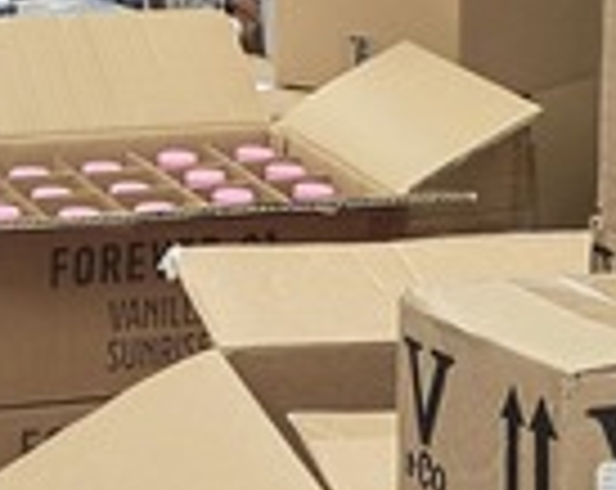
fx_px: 3056
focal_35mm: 168
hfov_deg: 11.5
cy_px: -54
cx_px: 301
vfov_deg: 9.1
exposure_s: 1/120
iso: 125
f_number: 1.8
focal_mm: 5.4
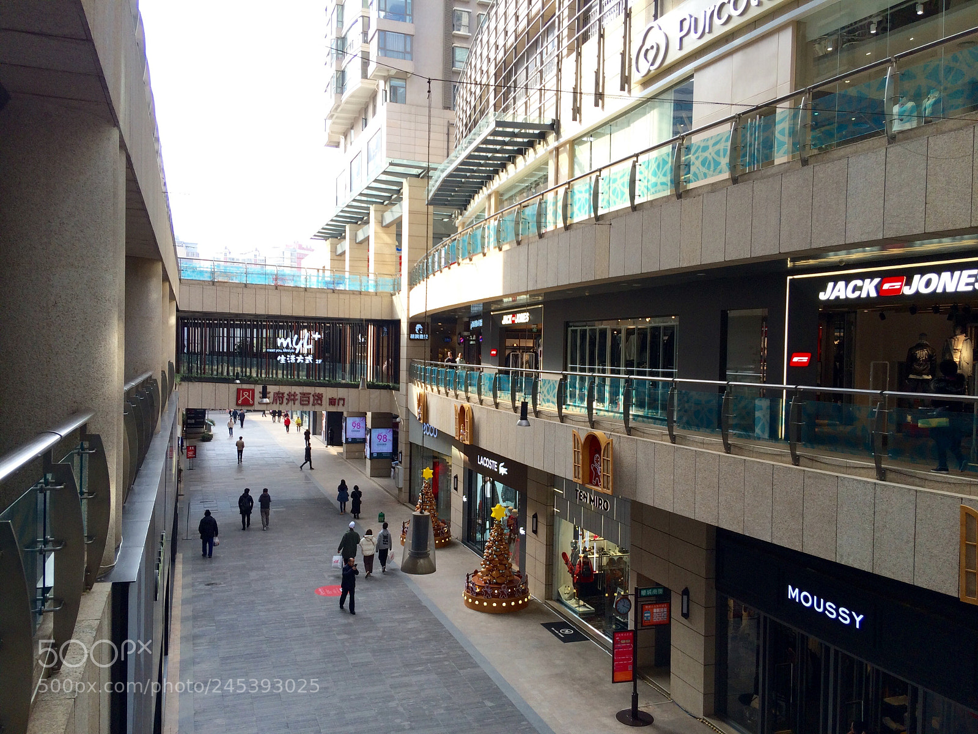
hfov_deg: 61.7
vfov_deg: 48.2
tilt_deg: -0.3
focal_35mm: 29
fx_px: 819
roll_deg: -0.2
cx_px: 489
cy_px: 367
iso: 32
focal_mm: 4.15
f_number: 2.2
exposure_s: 1/383
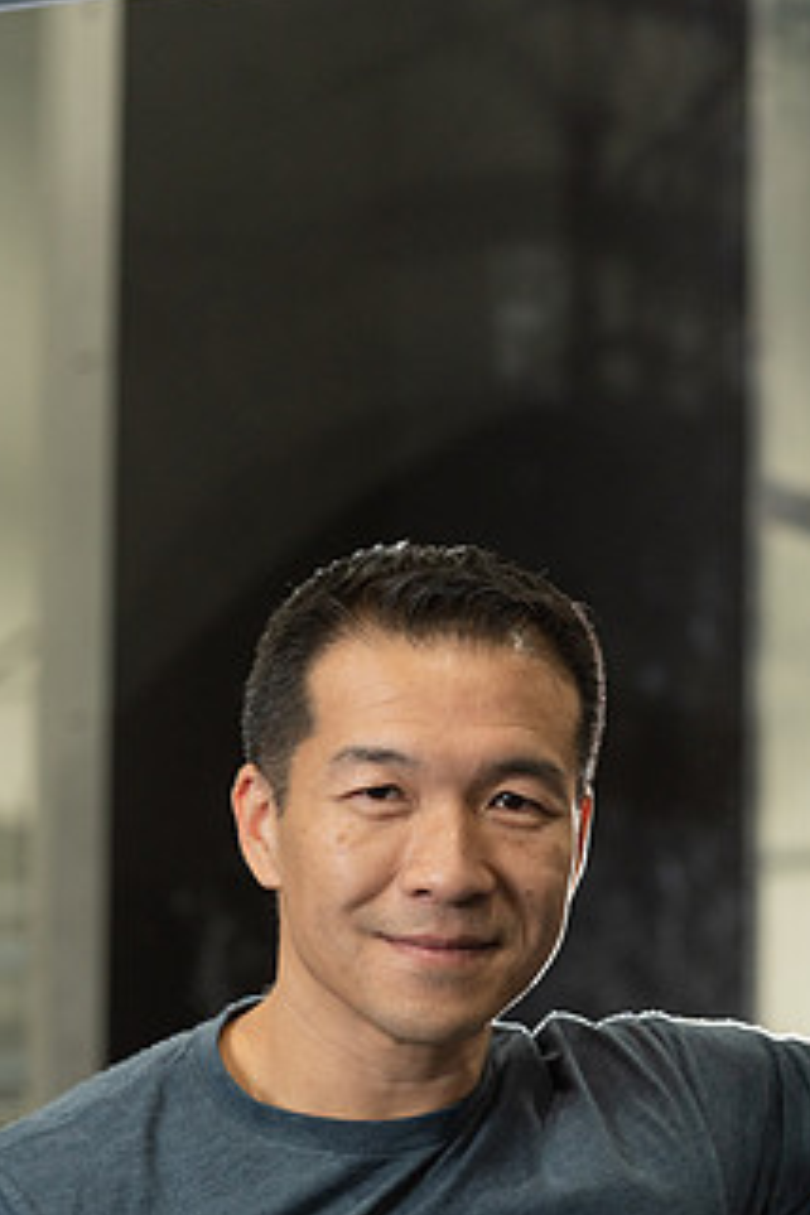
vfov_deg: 9.8
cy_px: 802
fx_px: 7087
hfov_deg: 6.5
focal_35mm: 210
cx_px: 435
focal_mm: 150
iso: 500
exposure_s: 1/50
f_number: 5
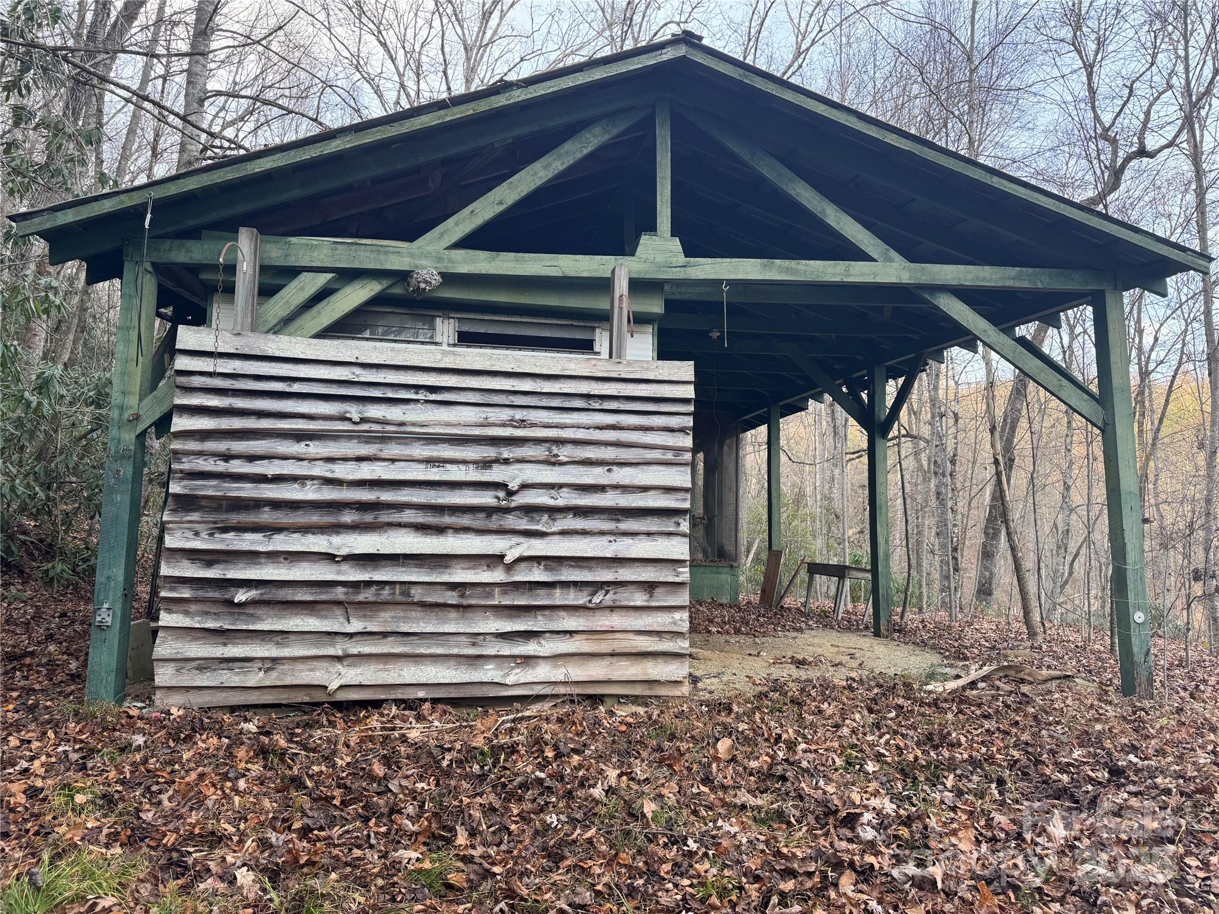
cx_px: 610
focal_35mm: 24
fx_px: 845
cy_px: 457
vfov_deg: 56.8
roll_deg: -1.5
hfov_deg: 71.6
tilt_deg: +4.9
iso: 64
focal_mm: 6.76
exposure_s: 1/194
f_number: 1.78
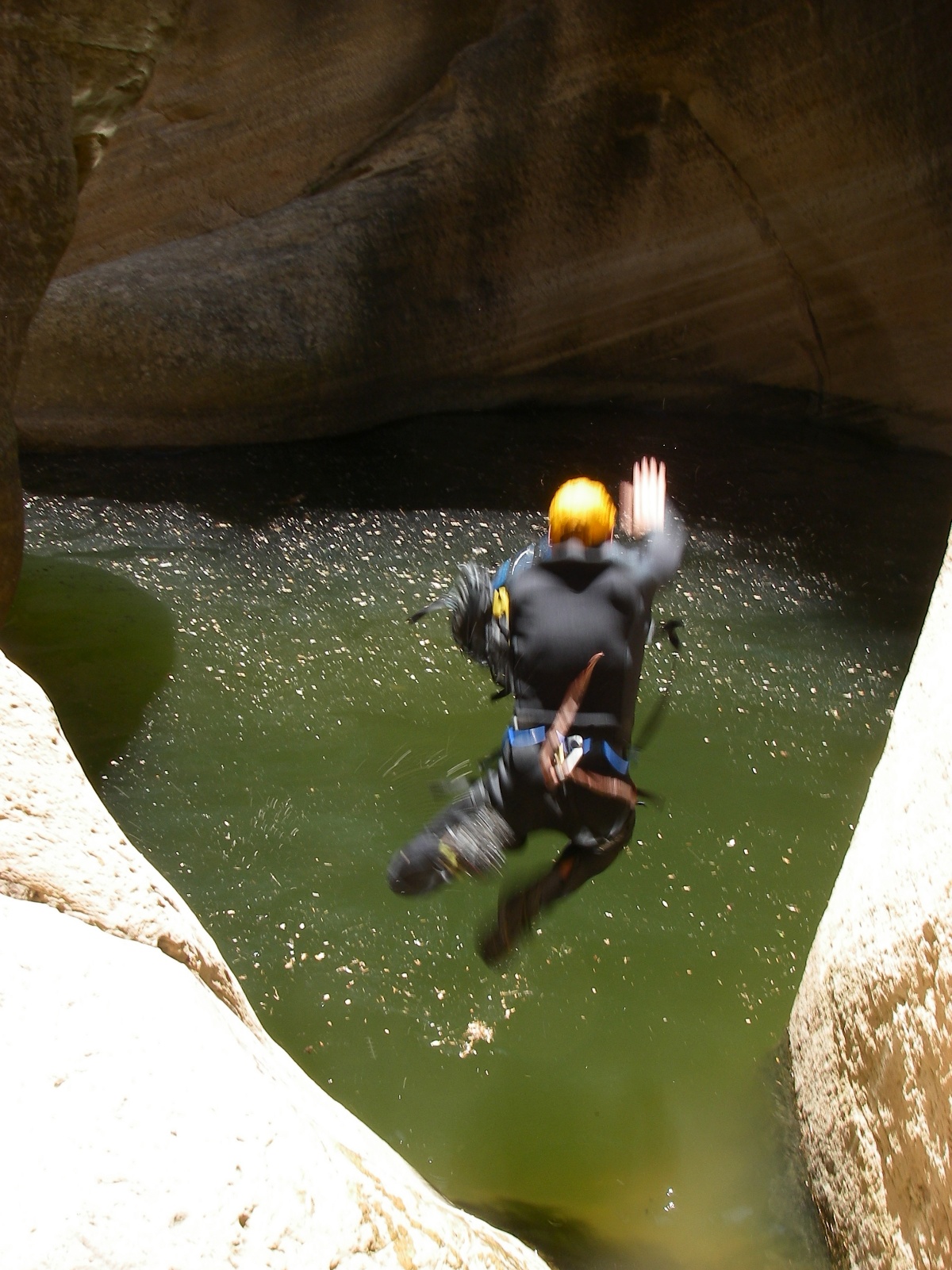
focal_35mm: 38
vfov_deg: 49.0
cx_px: 476
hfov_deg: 37.7
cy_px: 635
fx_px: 1394
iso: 64
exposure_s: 1/50
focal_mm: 6.3
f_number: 6.6
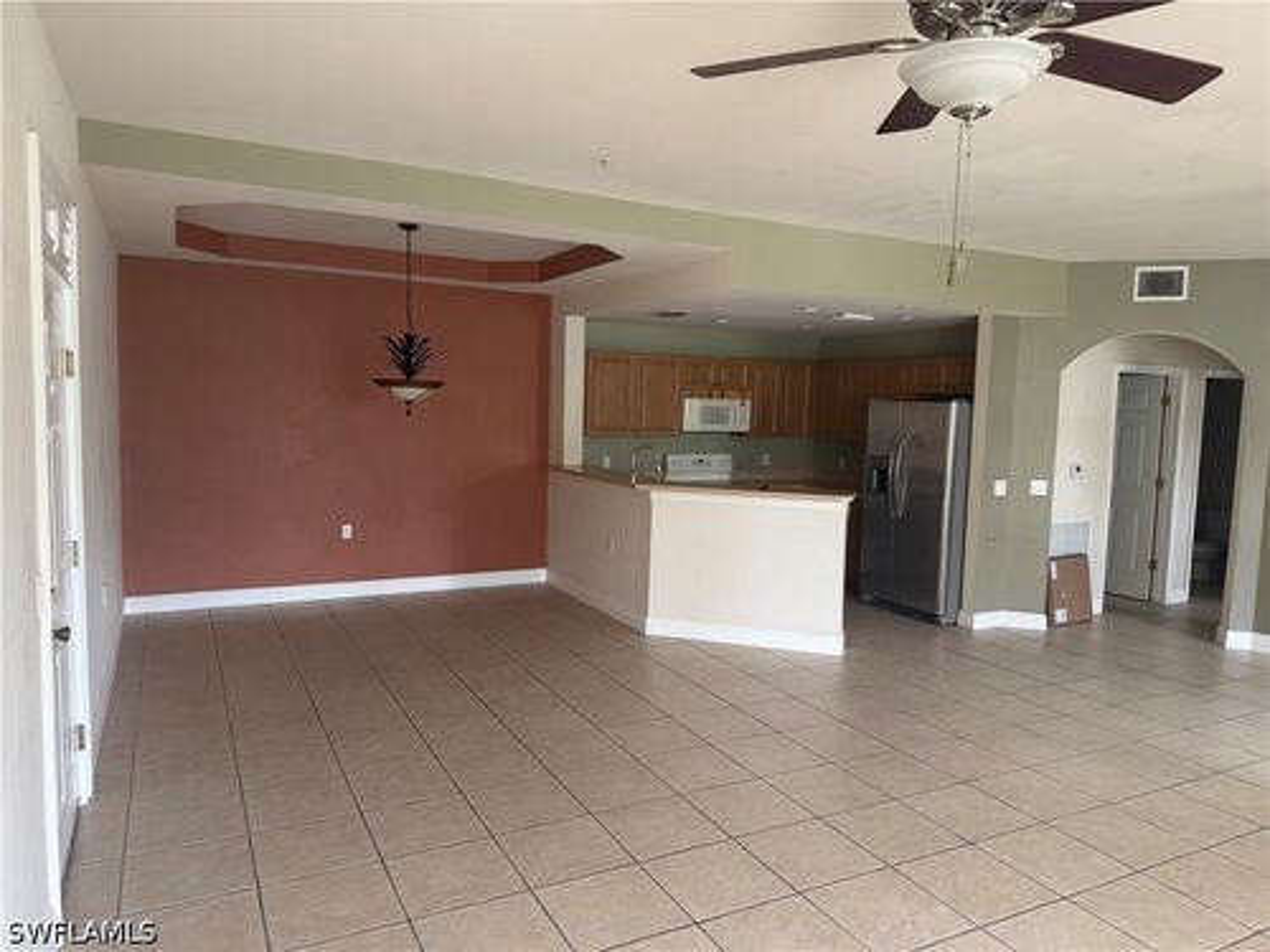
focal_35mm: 24
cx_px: 635
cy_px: 476
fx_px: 881
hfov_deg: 71.6
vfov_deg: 56.8
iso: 200
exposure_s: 1/105
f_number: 1.78
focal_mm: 6.76
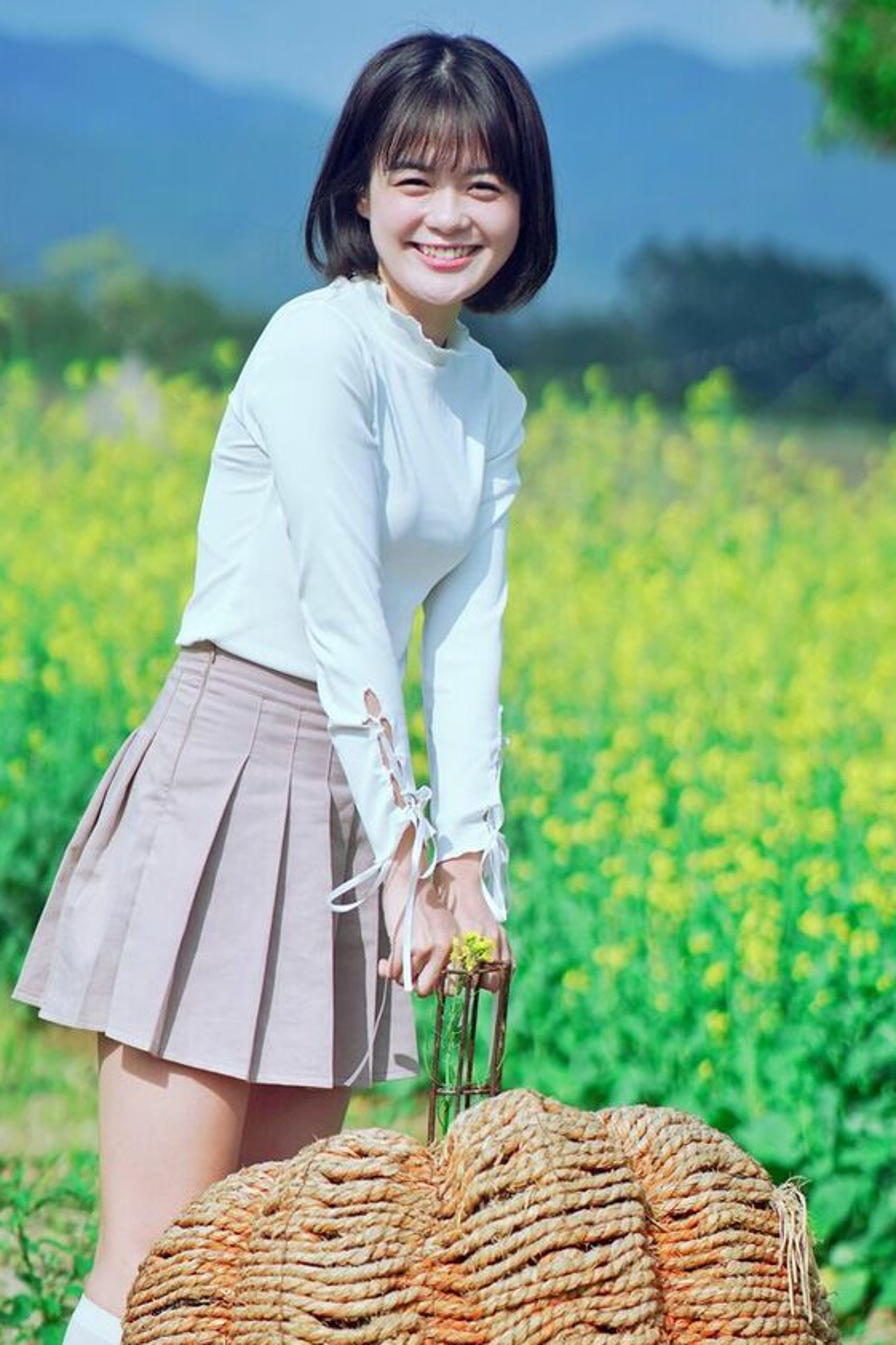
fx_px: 5938
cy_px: 772
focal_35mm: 159
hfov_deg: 8.6
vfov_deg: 12.9
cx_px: 396
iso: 100
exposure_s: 1/8000
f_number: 2
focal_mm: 85
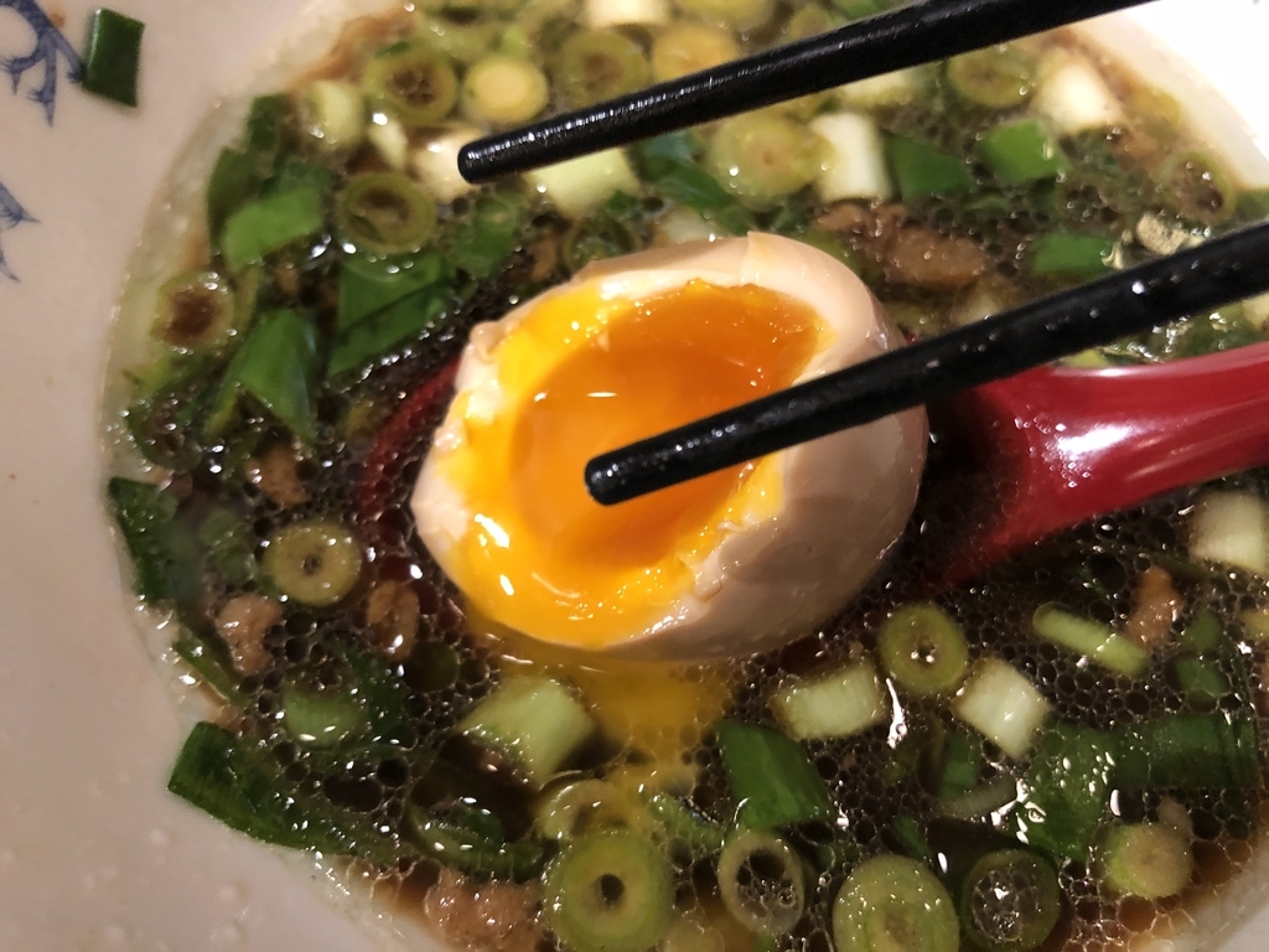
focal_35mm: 28
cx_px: 634
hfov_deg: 63.4
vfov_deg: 49.7
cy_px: 476
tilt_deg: -71.1
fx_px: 1026
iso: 80
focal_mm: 3.99
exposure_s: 1/7
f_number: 1.8
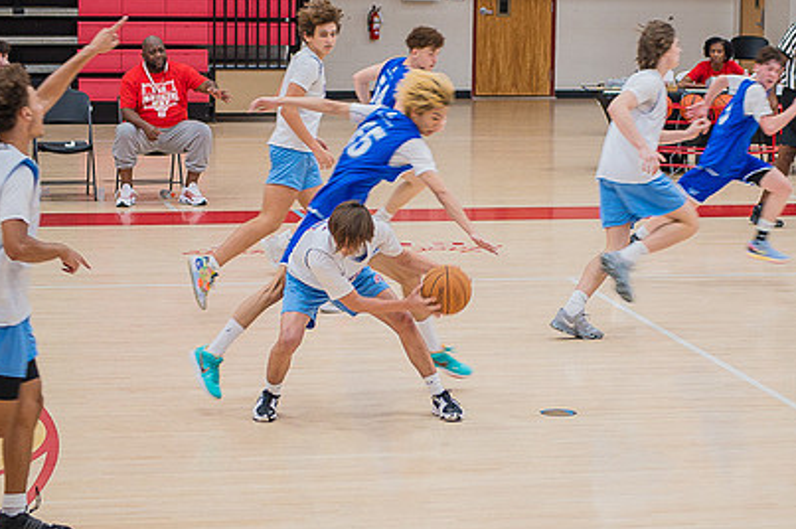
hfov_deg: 17.3
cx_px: 498
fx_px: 2607
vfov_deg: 11.6
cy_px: 282
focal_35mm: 118
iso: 1000
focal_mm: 82
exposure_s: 1/250
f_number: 4.5
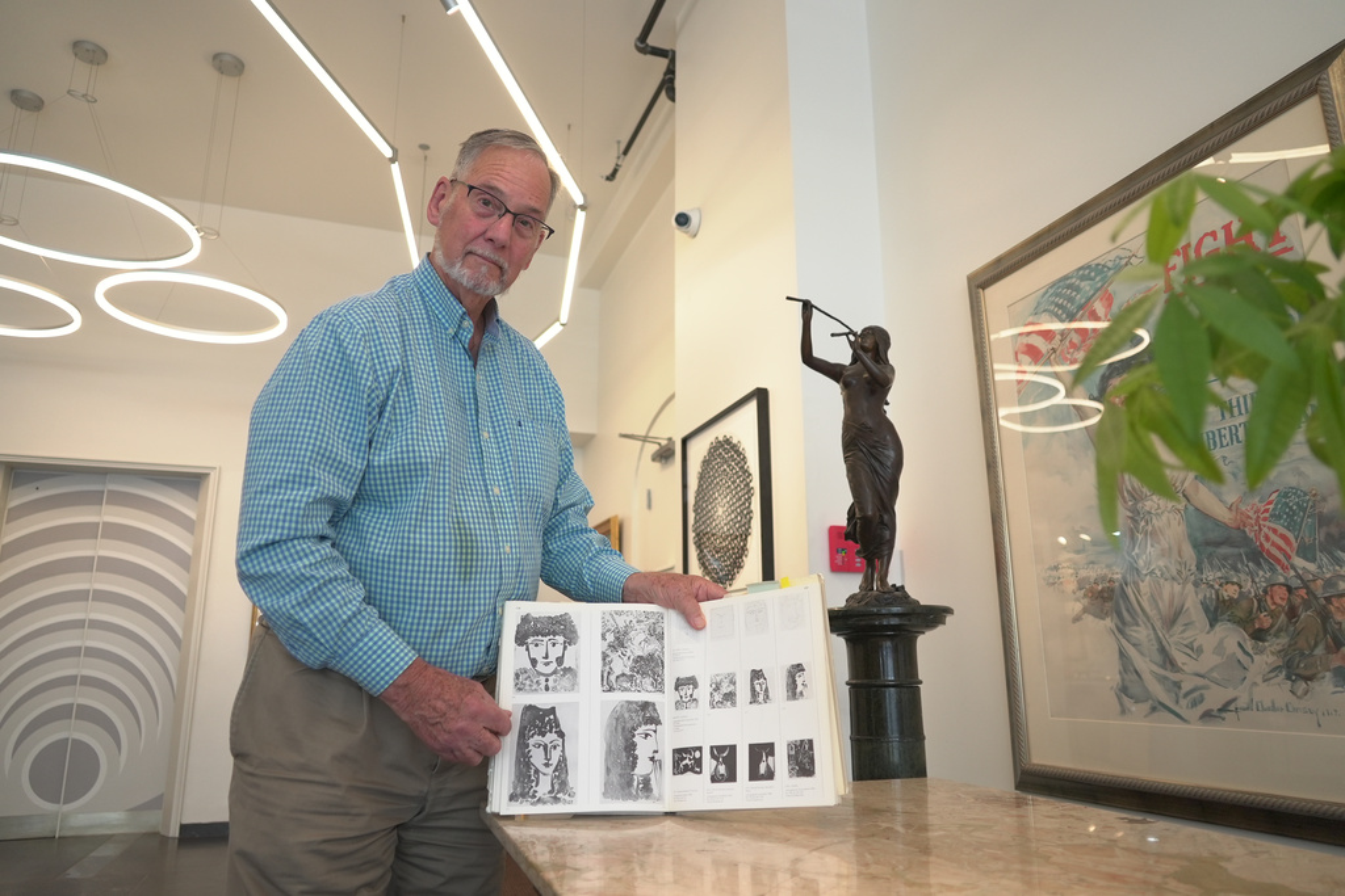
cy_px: 448
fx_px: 897
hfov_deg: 73.7
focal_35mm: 24
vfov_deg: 53.1
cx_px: 672
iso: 1000
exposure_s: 1/200
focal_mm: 24
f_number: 3.5
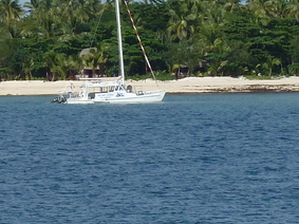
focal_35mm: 407
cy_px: 37
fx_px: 3514
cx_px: 54
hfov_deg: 4.9
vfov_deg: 3.6
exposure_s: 1/640
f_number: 5.6
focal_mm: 15.8
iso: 80
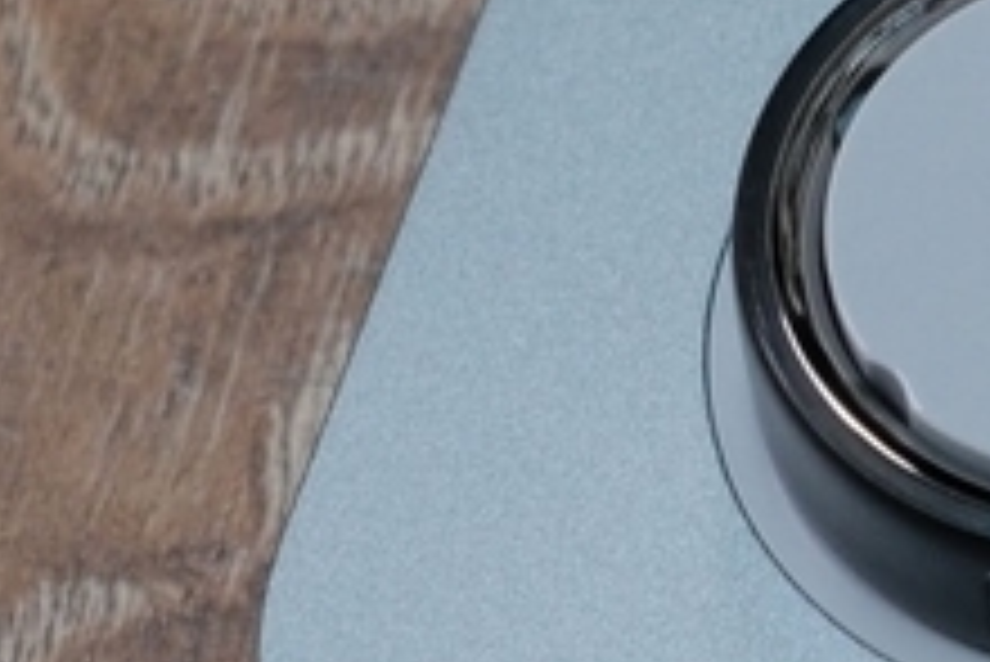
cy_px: 522
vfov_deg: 7.2
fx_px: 5256
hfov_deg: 10.6
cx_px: 1161
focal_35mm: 191
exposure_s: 1/90
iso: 500
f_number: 3.2
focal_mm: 23
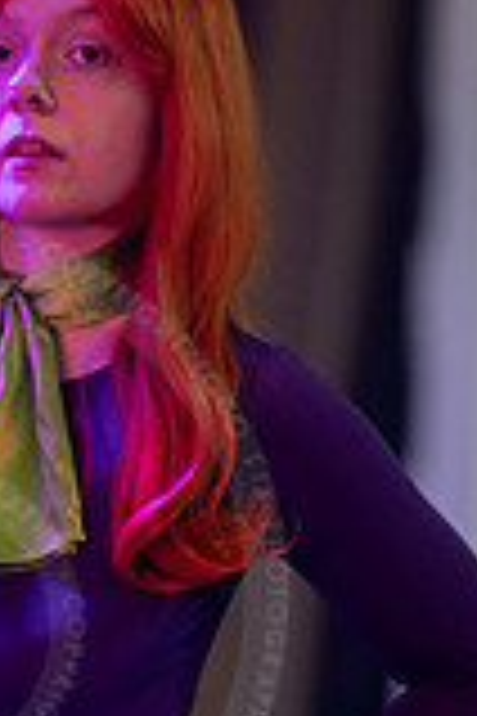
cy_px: 748
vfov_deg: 8.5
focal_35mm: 240
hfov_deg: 5.7
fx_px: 4770
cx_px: -22
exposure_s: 1/250
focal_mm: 85
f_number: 1.2
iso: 1600
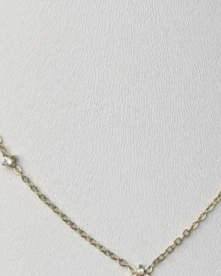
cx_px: 138
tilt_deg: -60.7
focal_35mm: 144
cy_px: 27
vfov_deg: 13.3
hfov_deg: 10.7
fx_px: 1176
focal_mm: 6.76
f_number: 1.78
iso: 80
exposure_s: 1/1931
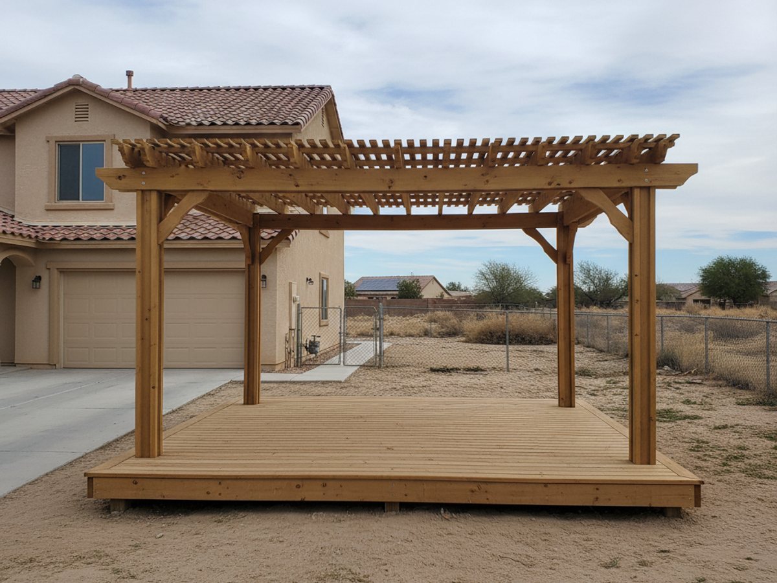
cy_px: 292
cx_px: 388
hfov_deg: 73.9
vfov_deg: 58.9
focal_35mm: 23
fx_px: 516
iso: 451
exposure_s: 1/1263
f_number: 1.8
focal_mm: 6.4
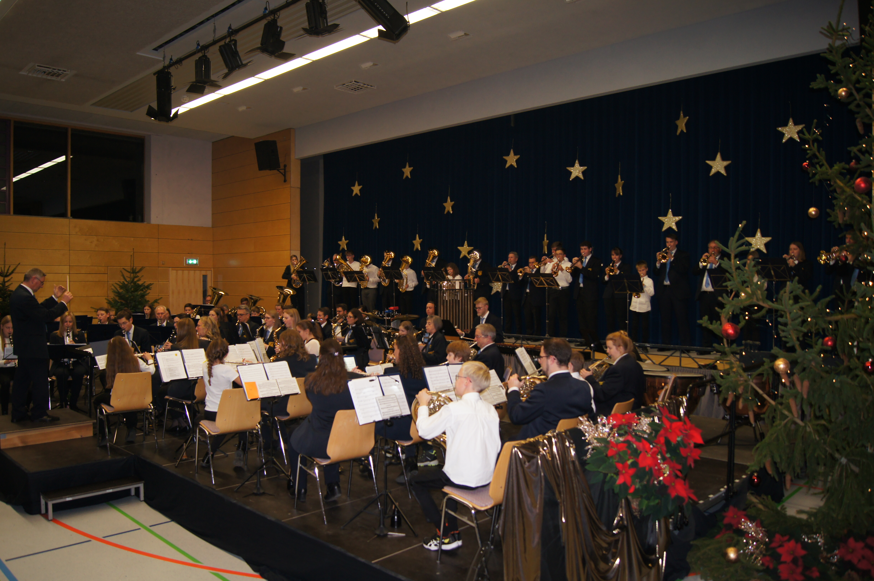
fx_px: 655
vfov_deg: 47.8
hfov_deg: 67.4
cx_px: 437
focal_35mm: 27
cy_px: 290
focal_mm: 18
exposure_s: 1/60
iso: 400
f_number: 4
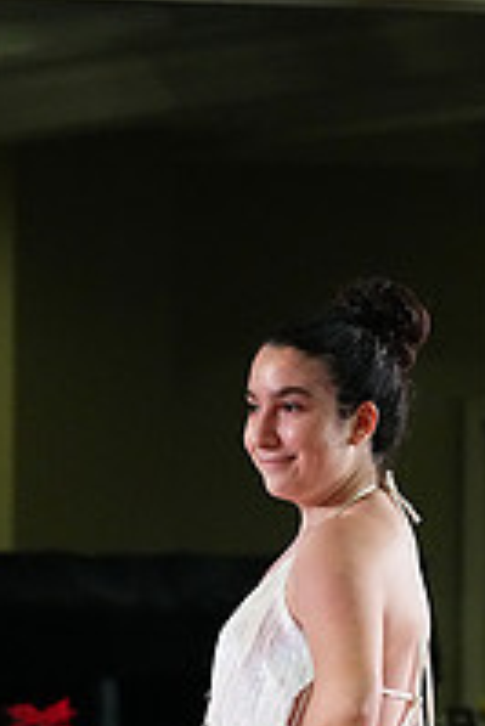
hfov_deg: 3.1
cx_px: 509
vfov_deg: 4.7
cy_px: 934
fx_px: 8855
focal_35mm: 439
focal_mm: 151
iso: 8000
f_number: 6.3
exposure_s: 1/400
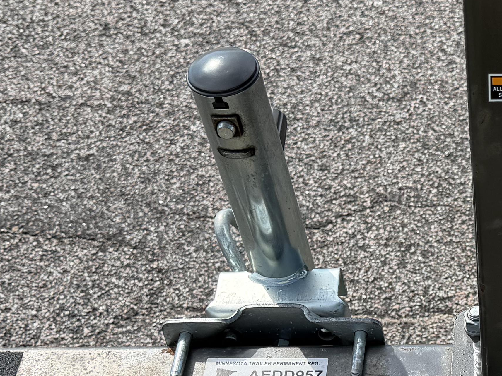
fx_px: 1160
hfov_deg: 23.3
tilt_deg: -45.9
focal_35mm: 80
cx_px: 514
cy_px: 346
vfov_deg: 18.1
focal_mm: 6.76
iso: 80
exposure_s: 1/2703
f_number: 1.78
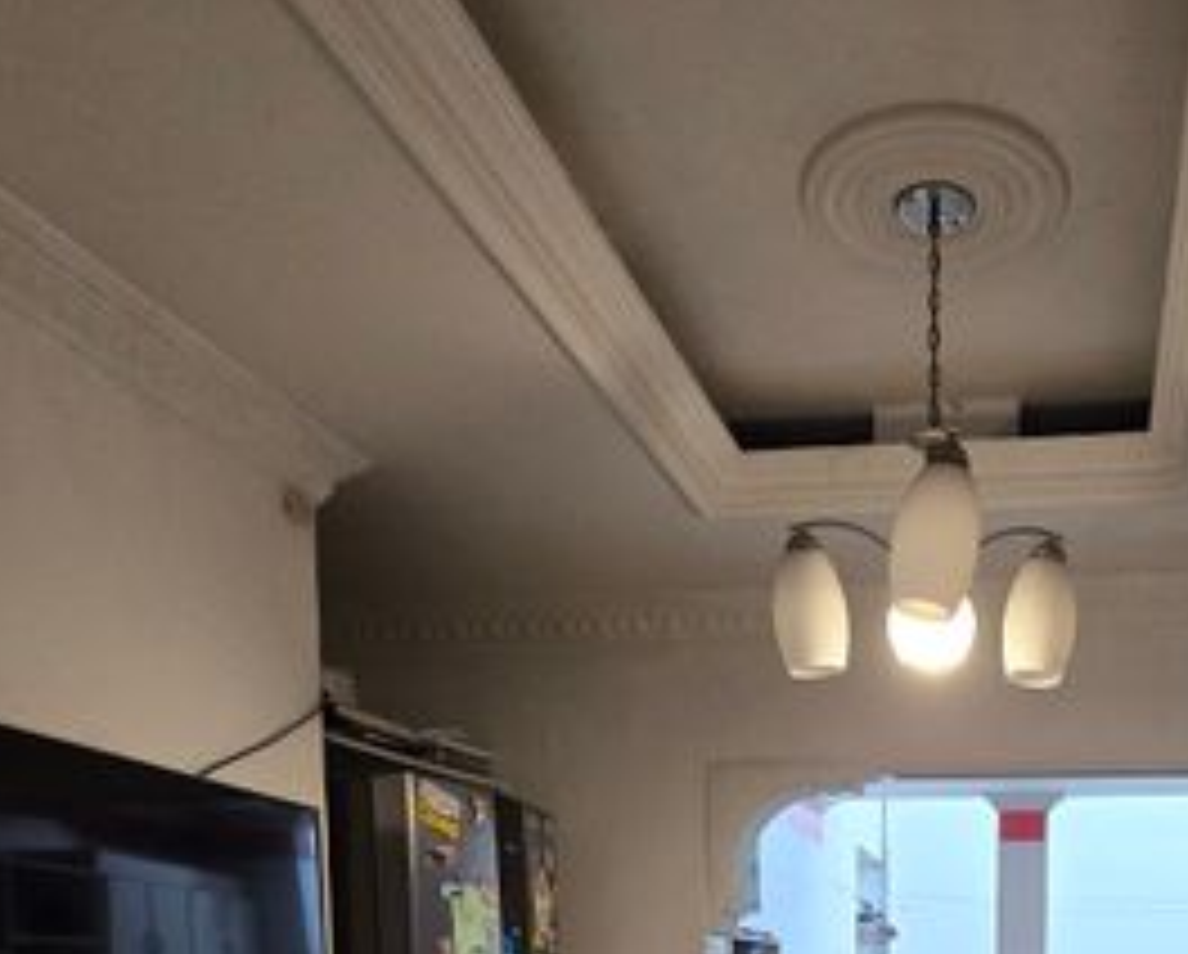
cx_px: 925
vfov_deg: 36.5
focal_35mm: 32
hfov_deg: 52.5
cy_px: 1116
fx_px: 1127
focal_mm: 2.2
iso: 400
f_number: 2.2
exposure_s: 1/100
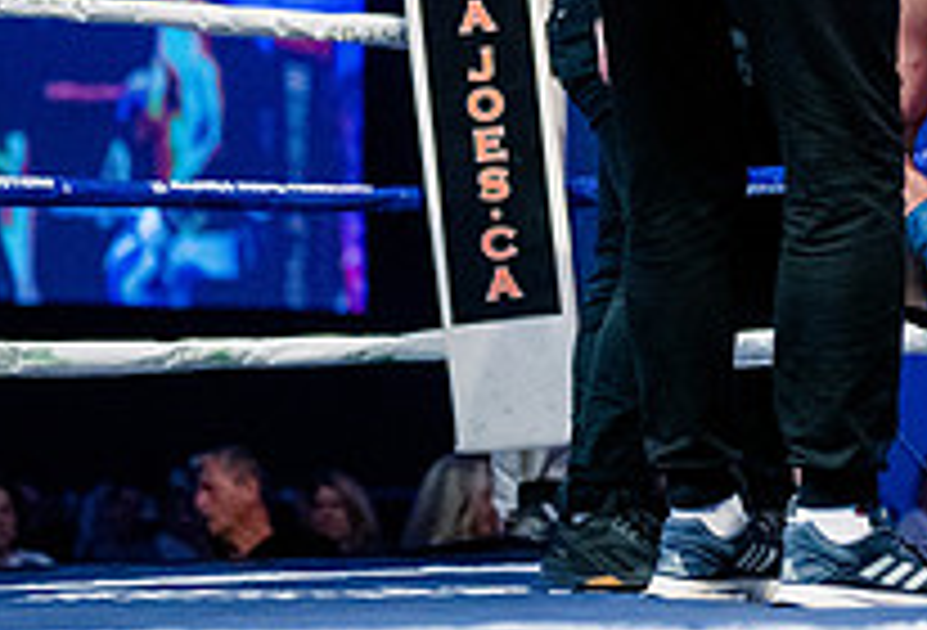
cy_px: -18
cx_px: 846
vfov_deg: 8.5
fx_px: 4222
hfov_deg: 12.4
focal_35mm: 163
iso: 6400
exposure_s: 1/1600
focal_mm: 50
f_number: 1.4
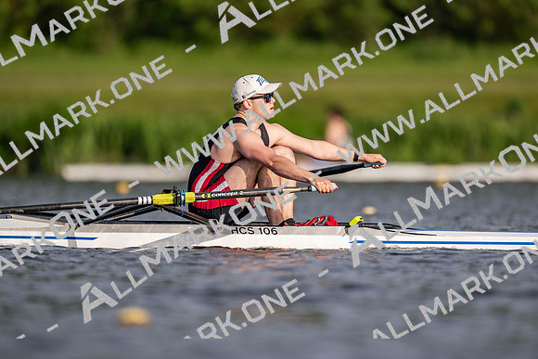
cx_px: 269
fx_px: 8968
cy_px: 180
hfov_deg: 3.4
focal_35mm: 600
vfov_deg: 2.3
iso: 220
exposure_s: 1/2500
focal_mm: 600
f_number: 4
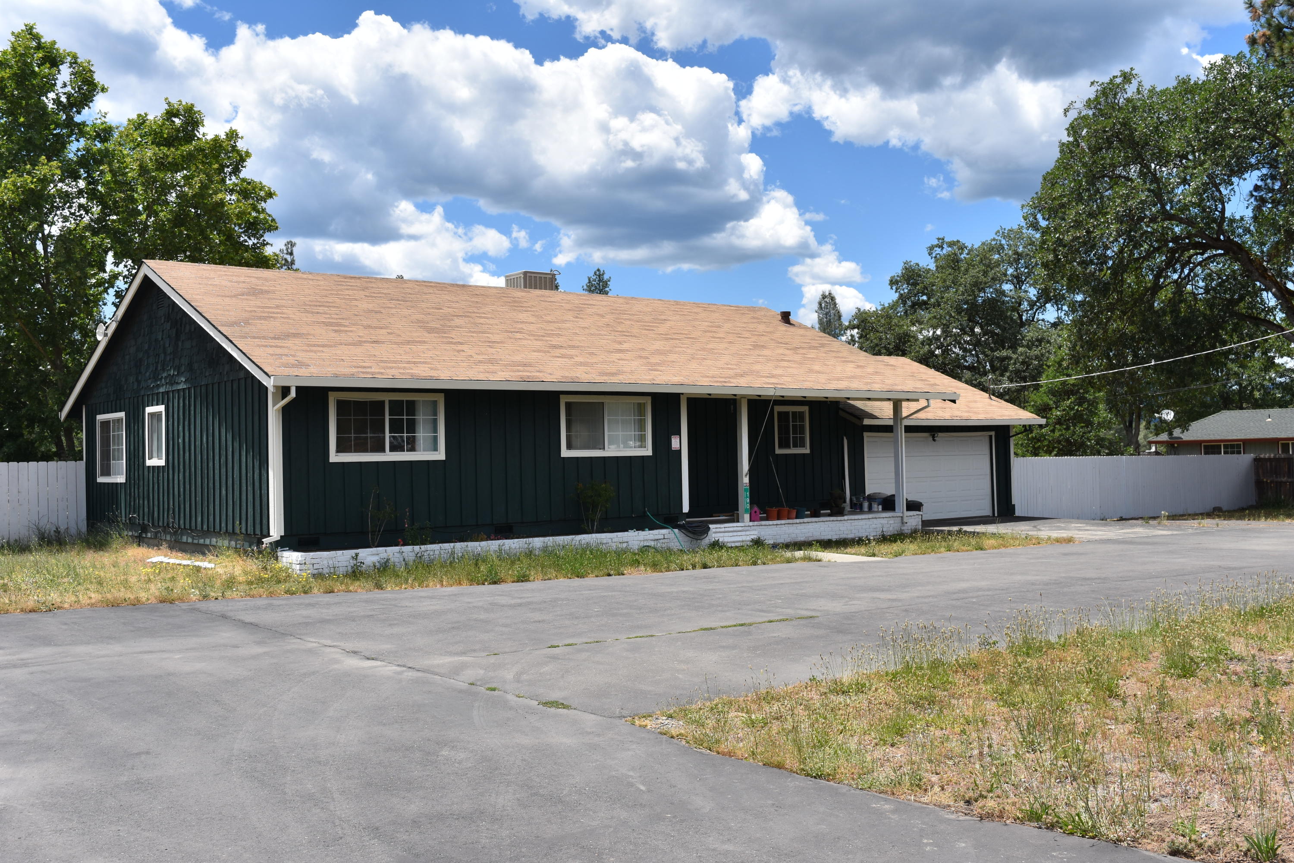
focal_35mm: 36
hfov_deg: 53.1
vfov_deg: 36.9
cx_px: 647
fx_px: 1294
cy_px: 432
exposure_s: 1/500
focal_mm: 24
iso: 125
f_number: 8
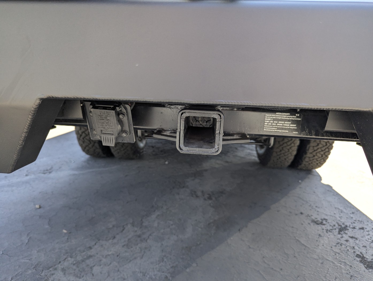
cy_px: 140
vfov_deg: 56.9
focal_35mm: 24
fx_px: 259
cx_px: 186
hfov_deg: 71.5
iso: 47
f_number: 1.85
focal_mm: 6.81
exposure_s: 1/160
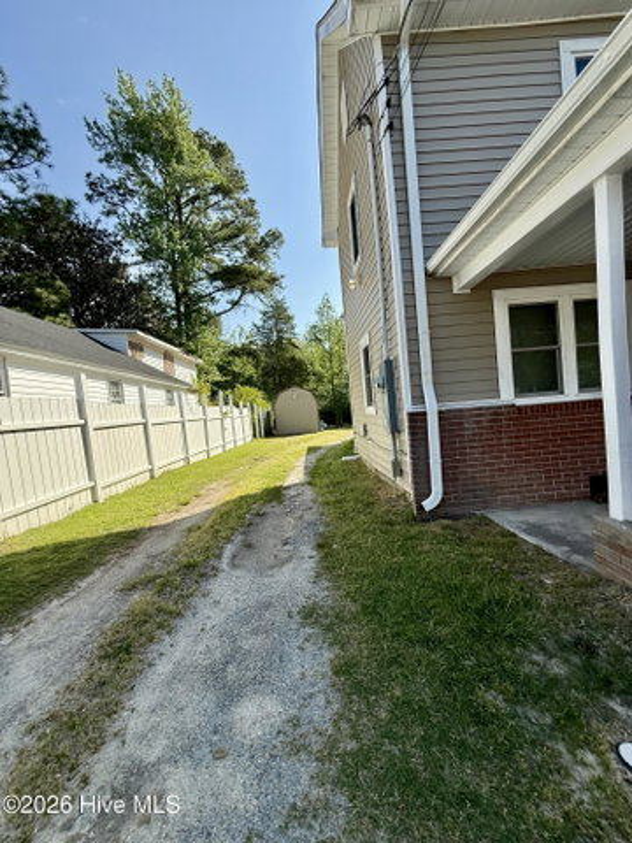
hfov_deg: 85.7
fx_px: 341
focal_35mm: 14
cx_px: 316
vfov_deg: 102.1
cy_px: 422
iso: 64
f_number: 2.2
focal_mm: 2.22
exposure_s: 1/1368
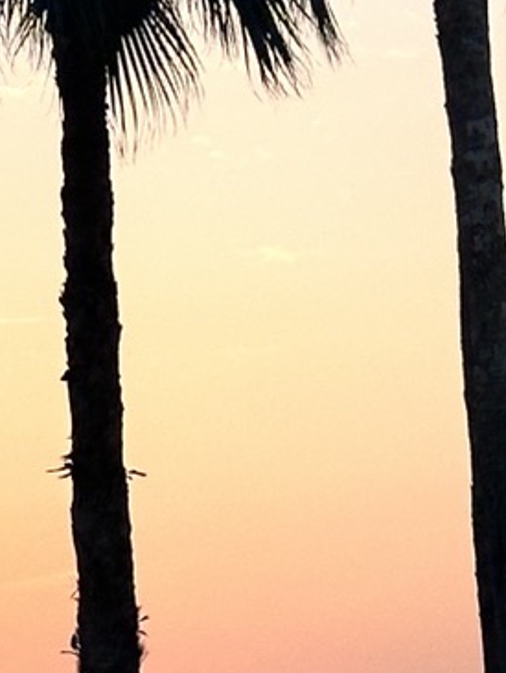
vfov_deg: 7.5
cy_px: 167
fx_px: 5100
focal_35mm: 262
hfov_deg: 5.6
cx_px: -177
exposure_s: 1/1000
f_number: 1.78
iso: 64
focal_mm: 6.86
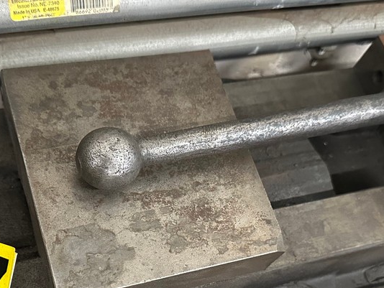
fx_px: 511
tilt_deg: -63.2
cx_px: 168
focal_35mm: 46
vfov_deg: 30.8
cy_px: 230
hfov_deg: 41.1
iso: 1000
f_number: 1.78
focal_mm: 6.86
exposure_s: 1/55
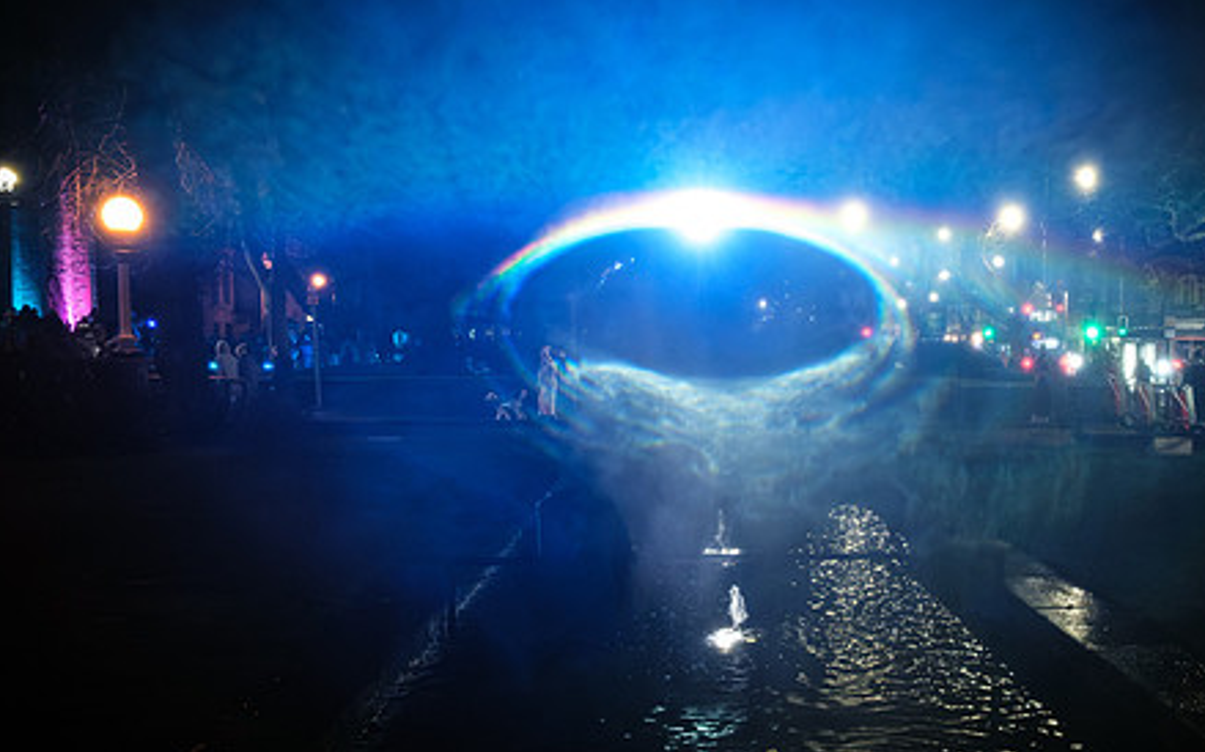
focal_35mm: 43
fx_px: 1412
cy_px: 470
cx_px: 880
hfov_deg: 44.9
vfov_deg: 29.7
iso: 4000
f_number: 3.2
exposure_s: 1/80
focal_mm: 16
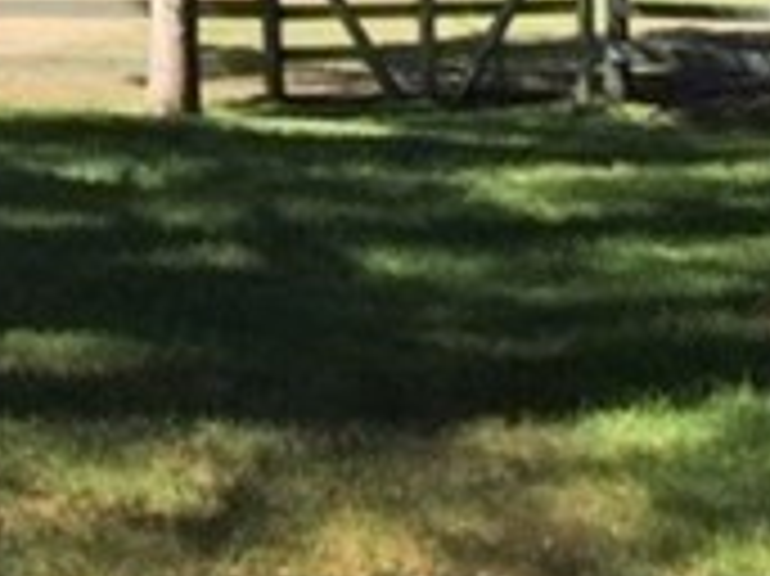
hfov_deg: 18.5
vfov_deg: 14.2
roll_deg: +1.1
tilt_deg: -6.0
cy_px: -9
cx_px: -90
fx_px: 2267
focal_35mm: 102
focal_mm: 4.15
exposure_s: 1/1014
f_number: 2.2
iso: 32
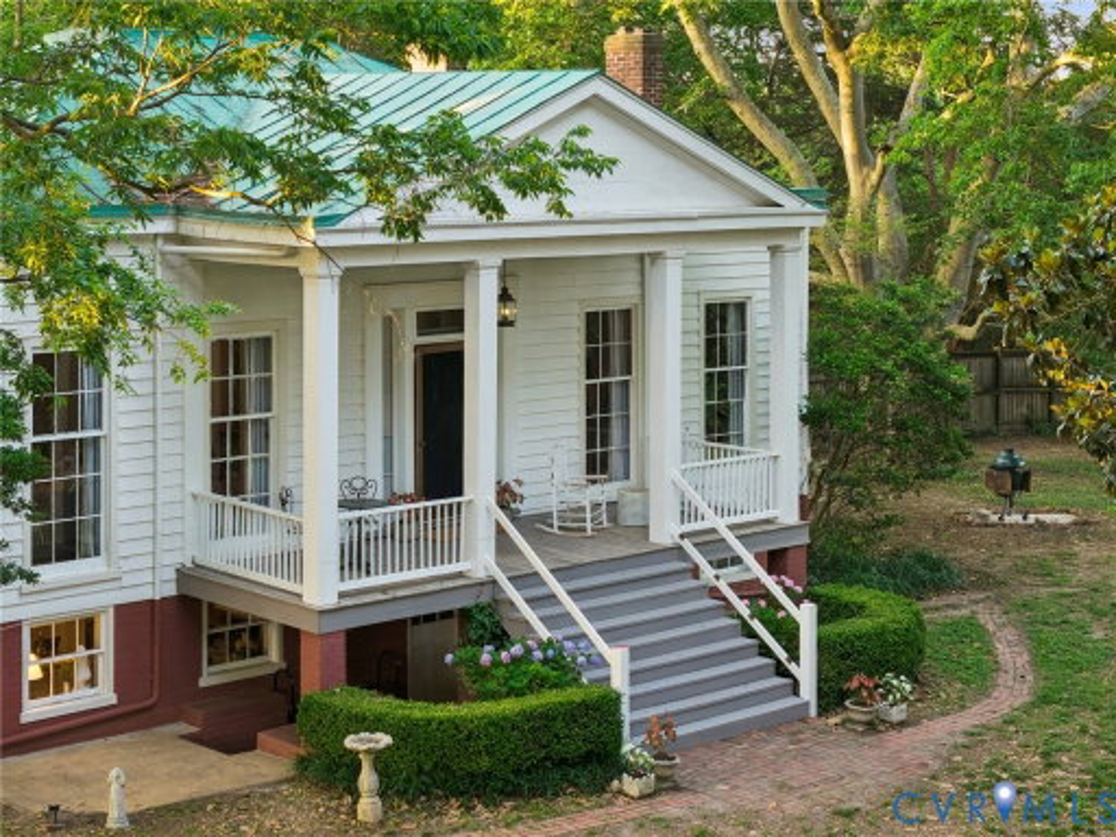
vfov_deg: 21.0
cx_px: 558
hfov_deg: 27.8
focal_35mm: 70
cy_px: 418
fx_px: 2257
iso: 110
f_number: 2.8
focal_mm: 19.4
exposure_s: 1/15
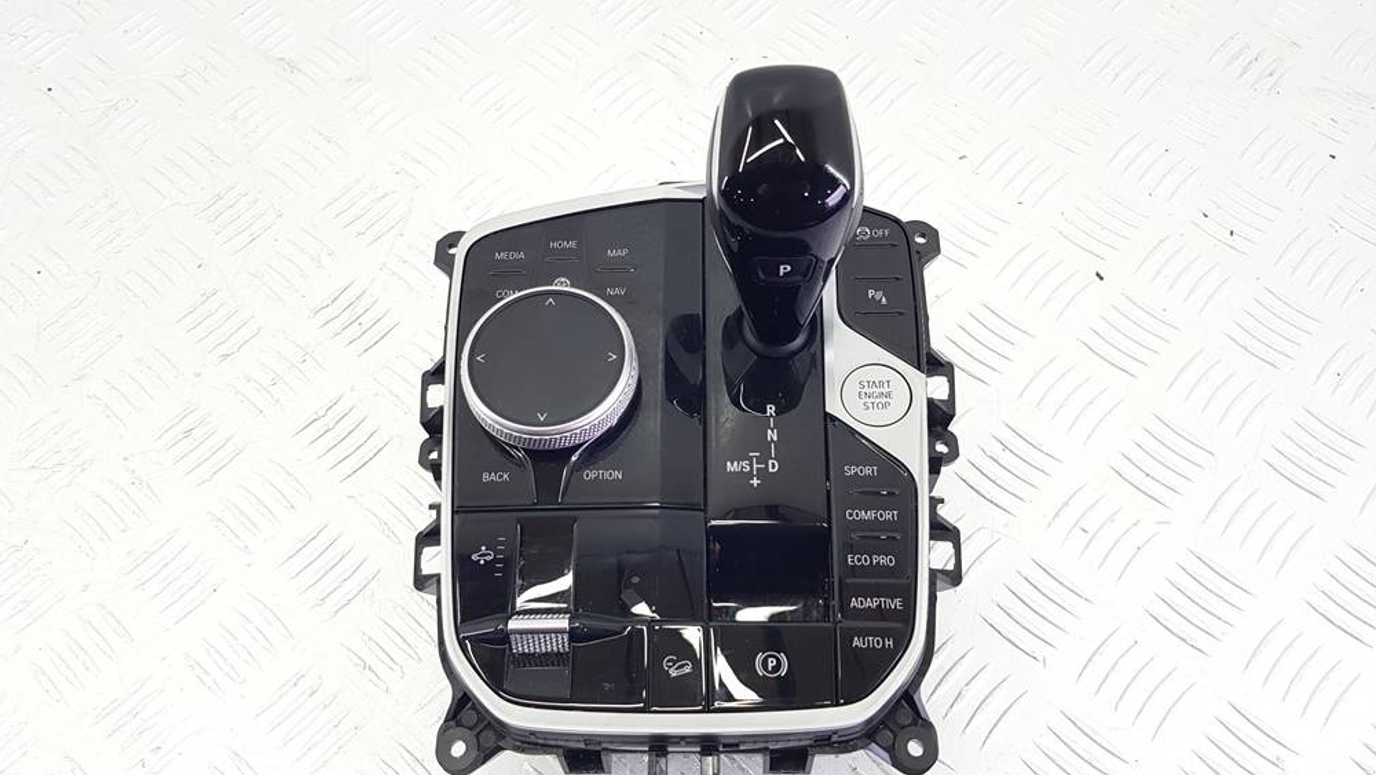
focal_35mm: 29
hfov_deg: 66.1
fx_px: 1058
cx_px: 680
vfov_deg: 40.2
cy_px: 428
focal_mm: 4.2
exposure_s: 1/100
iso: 80
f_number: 1.7
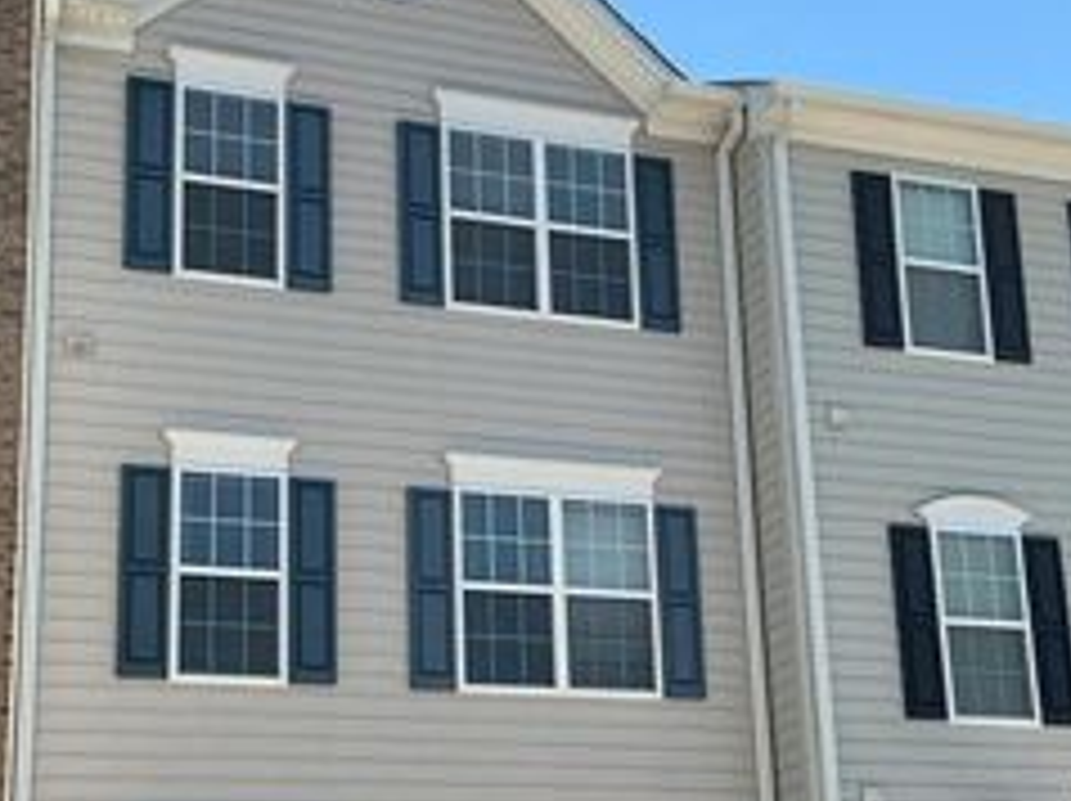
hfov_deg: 31.7
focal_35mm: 61
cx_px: 490
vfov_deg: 23.9
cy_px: 533
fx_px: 1885
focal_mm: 3
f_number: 1.8
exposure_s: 1/1675
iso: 25
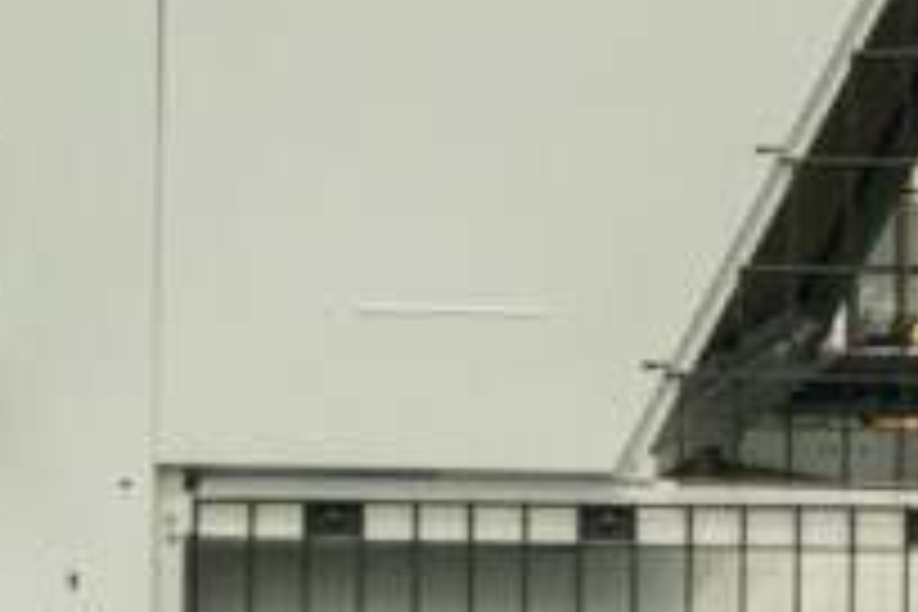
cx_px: 1512
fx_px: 4615
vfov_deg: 7.6
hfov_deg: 10.8
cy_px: 205
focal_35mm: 181
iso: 640
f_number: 7.1
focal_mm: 36
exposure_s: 1/640
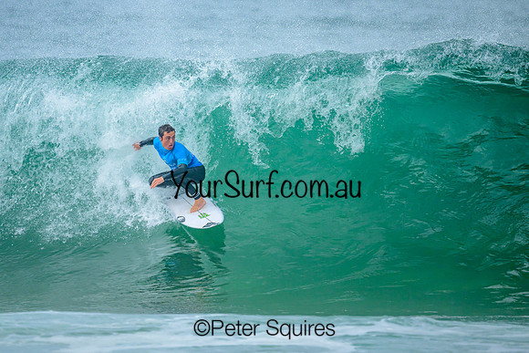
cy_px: 133
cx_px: 197
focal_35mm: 1008
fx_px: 14821
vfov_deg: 1.4
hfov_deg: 2.0
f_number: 6.3
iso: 450
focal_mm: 800
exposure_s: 1/2000
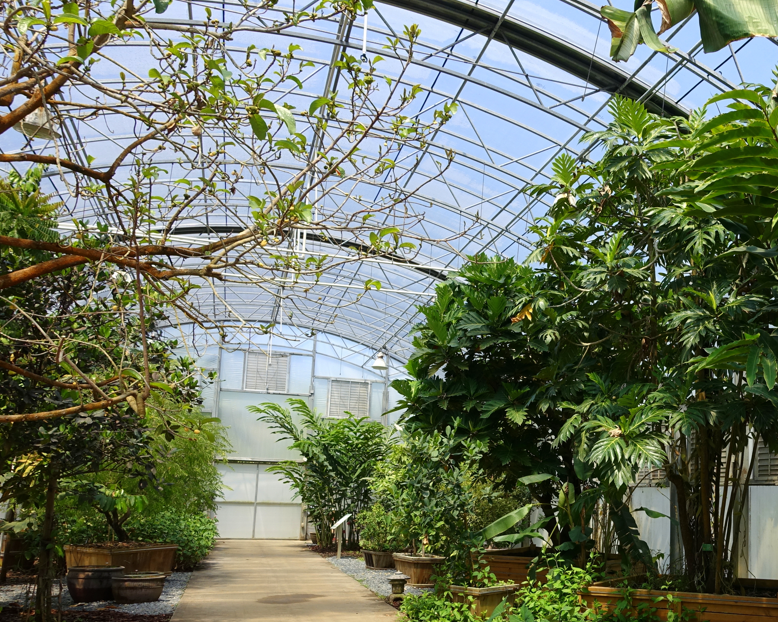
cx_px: 591
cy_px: 393
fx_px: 806
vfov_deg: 41.9
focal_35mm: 35
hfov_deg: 49.3
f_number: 5.6
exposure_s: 1/200
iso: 125
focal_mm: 8.8
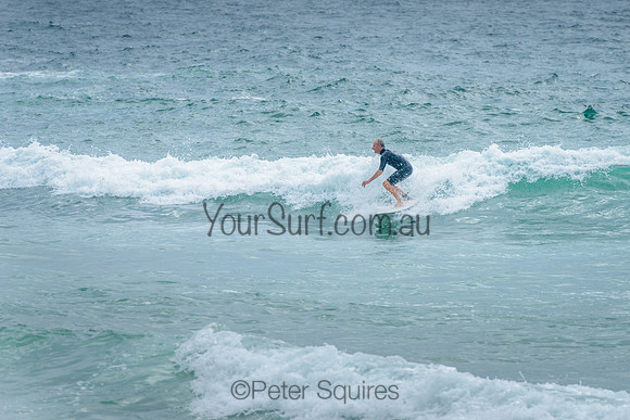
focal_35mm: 490
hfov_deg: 4.2
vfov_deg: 2.8
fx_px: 8579
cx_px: 379
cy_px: 163
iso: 500
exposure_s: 1/1600
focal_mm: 400
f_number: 8
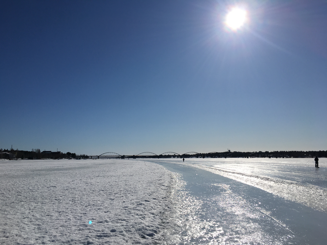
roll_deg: +0.5
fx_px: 274
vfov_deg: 48.2
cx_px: 164
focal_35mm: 29
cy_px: 122
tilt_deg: +7.2
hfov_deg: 61.7
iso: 25
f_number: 2.2
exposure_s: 1/8547
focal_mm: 4.15
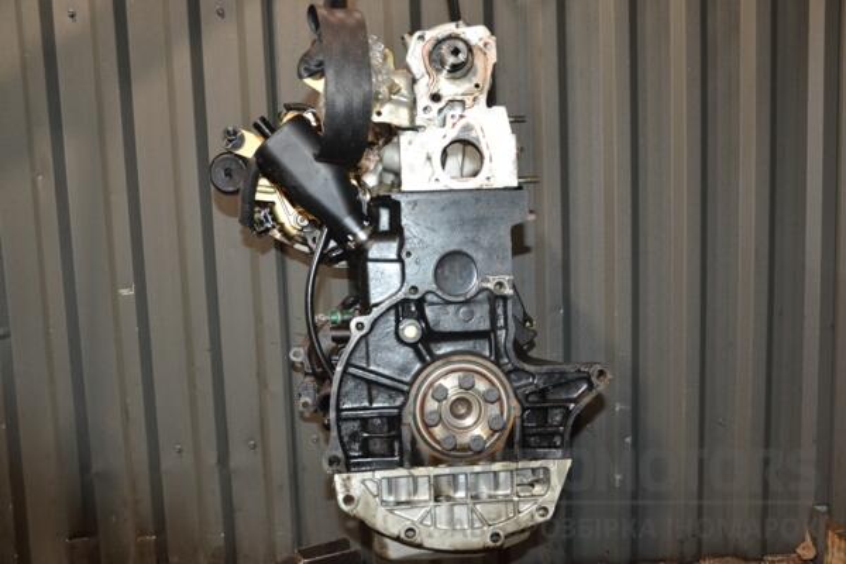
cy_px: 282
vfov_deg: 35.5
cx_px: 423
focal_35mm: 38
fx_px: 881
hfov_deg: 51.3
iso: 800
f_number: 5
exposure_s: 1/60
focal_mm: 25
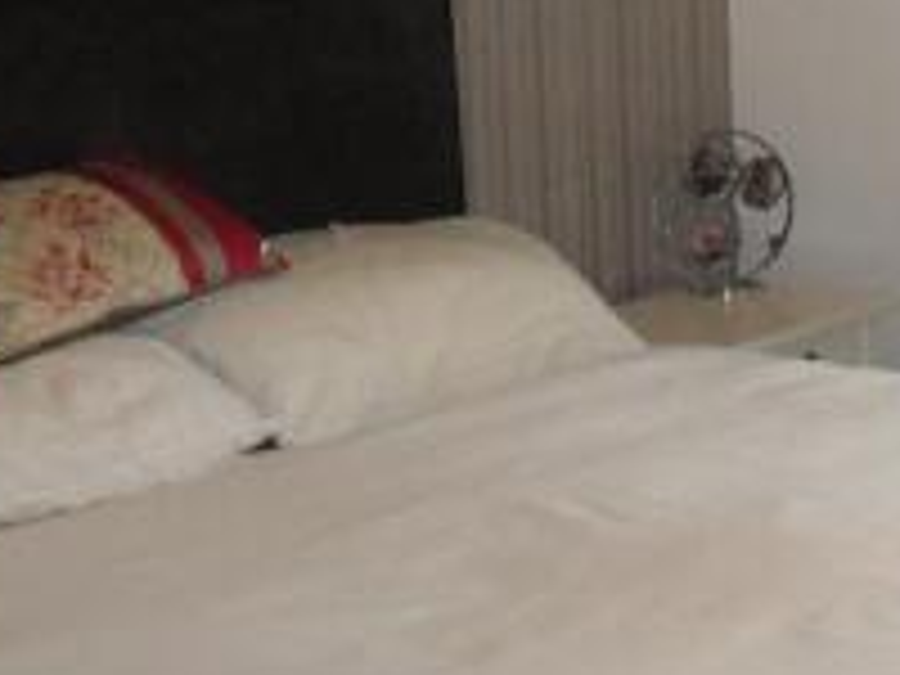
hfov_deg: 18.2
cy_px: 173
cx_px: 1100
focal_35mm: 102
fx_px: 2652
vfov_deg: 14.5
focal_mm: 6.3
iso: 200
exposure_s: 1/45
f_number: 3.2
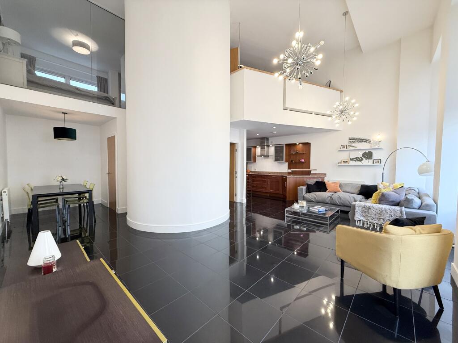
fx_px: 185
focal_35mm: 14
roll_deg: -0.4
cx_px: 229
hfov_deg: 102.1
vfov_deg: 85.7
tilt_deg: -2.4
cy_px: 172
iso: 125
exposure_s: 1/100
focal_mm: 2.22
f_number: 2.2
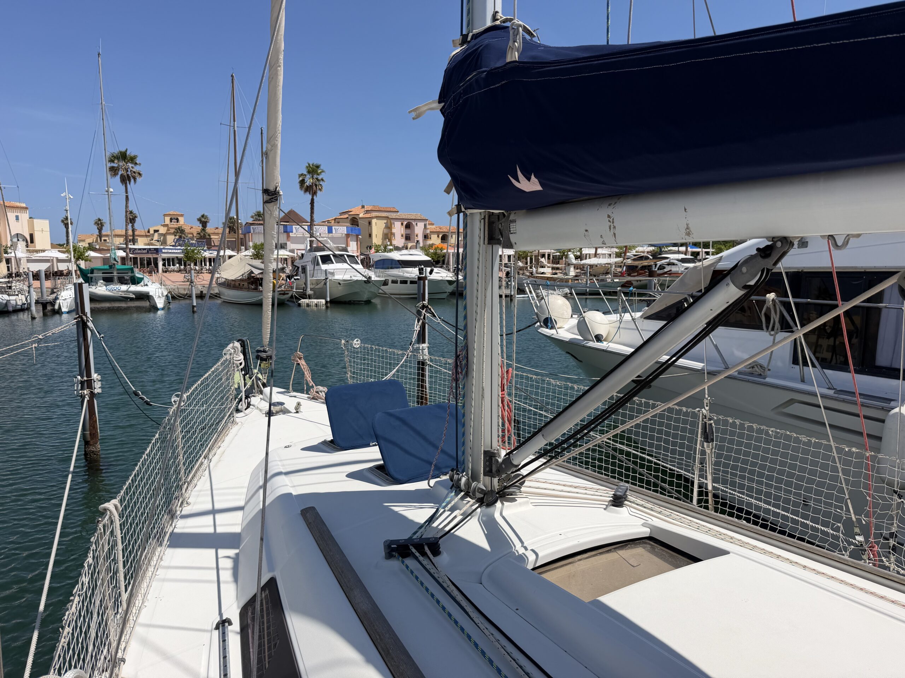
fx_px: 627
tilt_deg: -6.1
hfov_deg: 71.6
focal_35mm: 24
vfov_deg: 56.8
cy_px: 339
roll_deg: +0.5
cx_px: 452
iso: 80
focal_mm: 6.76
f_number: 1.78
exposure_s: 1/8130
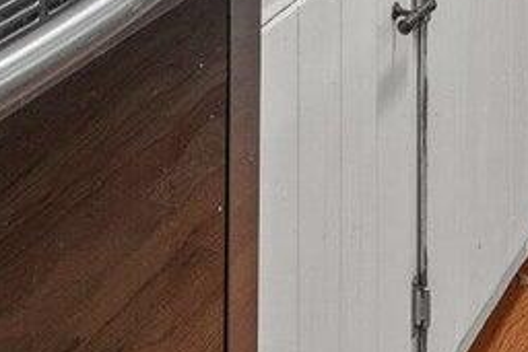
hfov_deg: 21.2
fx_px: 1409
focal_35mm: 96
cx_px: 223
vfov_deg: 11.7
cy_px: -492
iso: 400
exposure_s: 1
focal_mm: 16
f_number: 8
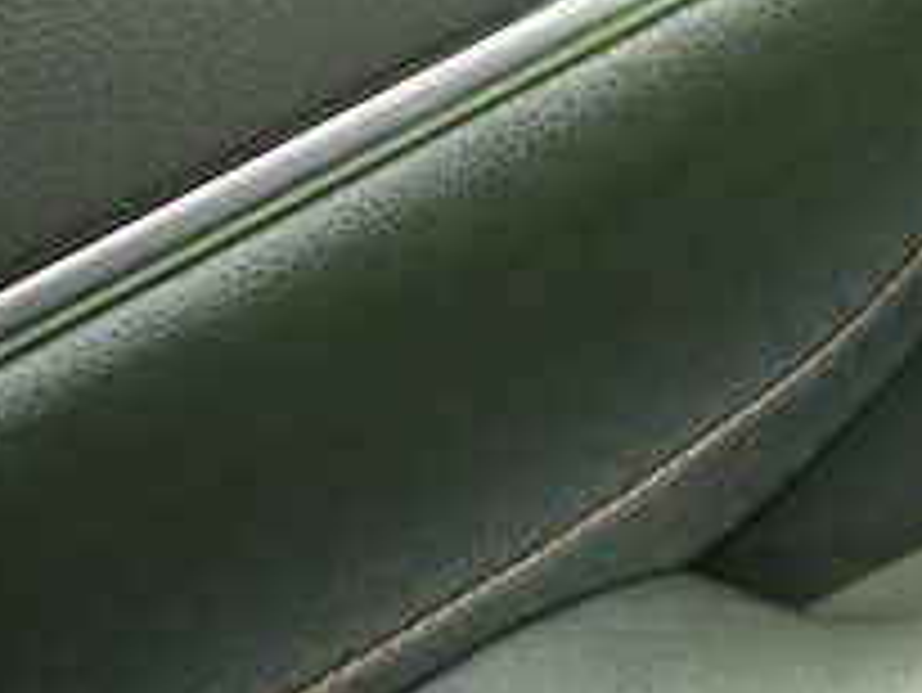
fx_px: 1945
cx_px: 1102
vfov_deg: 20.0
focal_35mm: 73
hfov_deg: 24.2
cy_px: 130
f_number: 2
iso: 500
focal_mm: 4.5
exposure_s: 1/30
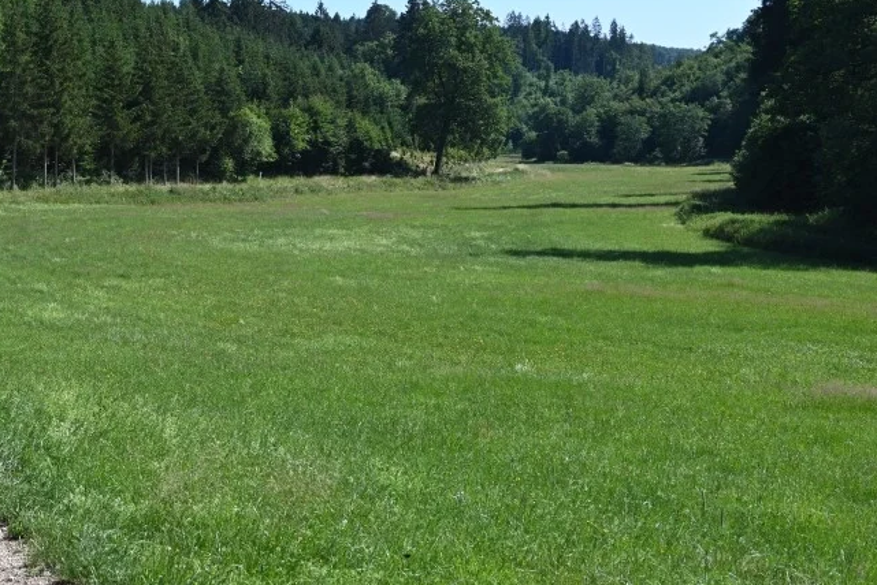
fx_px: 1560
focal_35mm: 64
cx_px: 176
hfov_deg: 30.6
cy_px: 193
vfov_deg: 21.2
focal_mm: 38
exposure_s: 1/320
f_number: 7.1
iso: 100
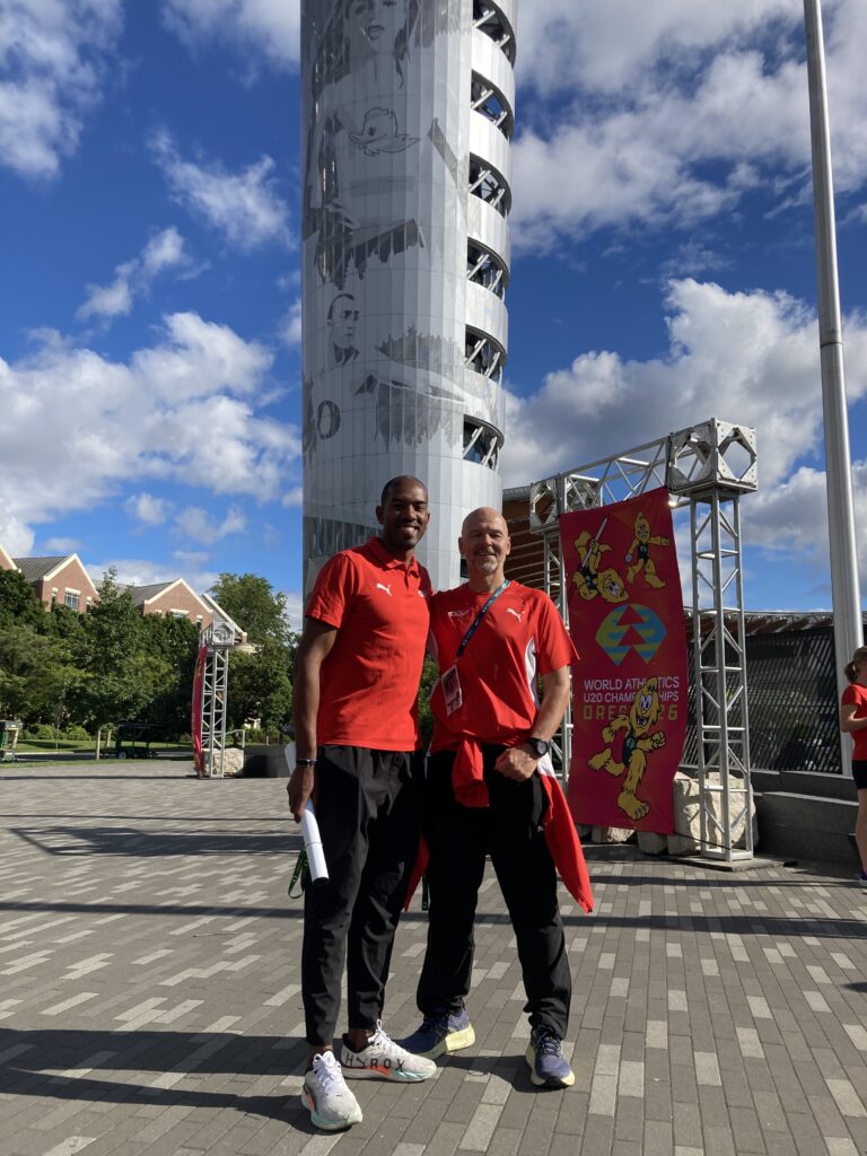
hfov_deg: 49.7
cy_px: 578
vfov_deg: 63.4
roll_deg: -1.2
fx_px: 935
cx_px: 434
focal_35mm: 28
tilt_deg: +10.8
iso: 20
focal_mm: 3.99
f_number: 1.8
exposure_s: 1/2183
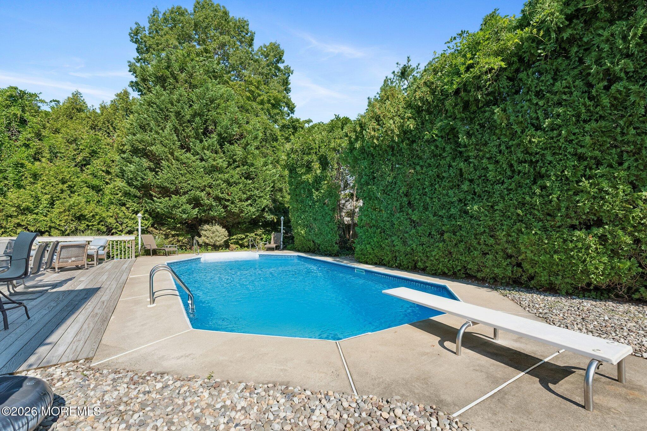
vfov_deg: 77.3
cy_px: 216
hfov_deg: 100.4
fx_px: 270
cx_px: 324
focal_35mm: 15
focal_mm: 15
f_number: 7.1
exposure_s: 1/1250
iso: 1000
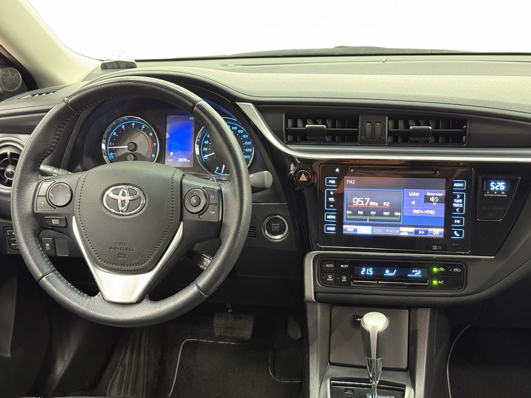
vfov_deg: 30.3
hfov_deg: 39.7
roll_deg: +1.4
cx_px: 266
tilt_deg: -19.7
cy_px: 199
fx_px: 736
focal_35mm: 48
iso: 800
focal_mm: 6.76
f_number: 1.78
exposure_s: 1/20
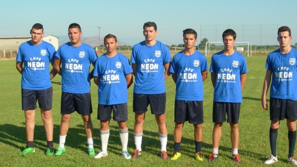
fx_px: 512
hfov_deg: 32.4
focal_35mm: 65
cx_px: 157
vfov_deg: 18.5
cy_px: 102
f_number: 5.4
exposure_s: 1/328
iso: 50
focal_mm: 10.6
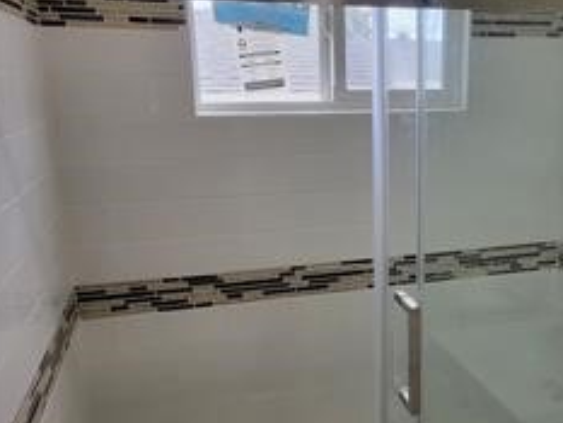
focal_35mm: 38
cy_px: 215
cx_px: 397
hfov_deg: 47.7
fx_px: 618
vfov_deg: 37.8
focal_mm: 5.4
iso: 64
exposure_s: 1/120
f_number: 1.8
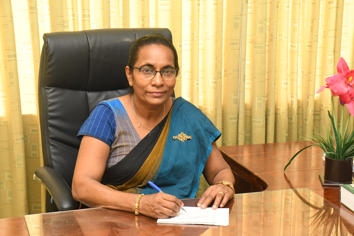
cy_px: 118
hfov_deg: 28.1
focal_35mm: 72
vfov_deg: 18.9
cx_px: 177
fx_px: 708
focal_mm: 48
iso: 2500
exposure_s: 1/80
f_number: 8
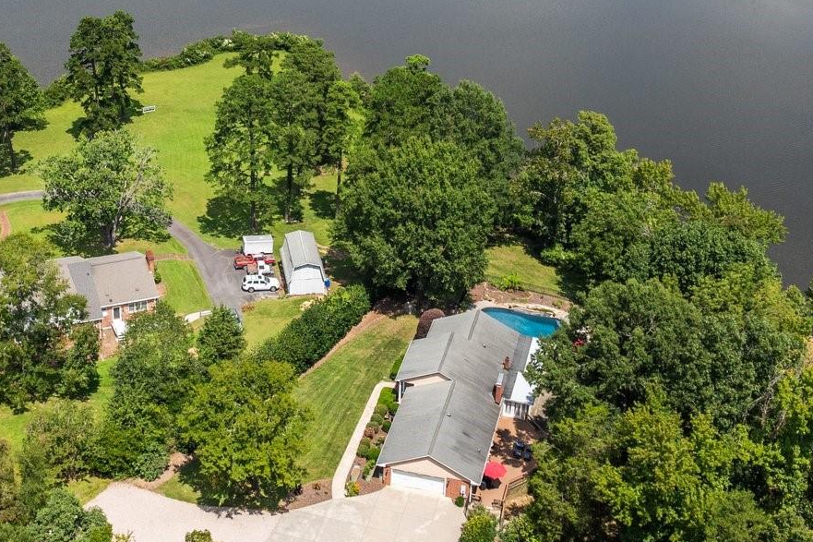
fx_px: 1310
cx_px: 277
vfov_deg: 23.1
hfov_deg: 34.2
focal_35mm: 58
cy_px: 126
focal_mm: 12.29
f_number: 2.8
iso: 100
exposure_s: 1/240
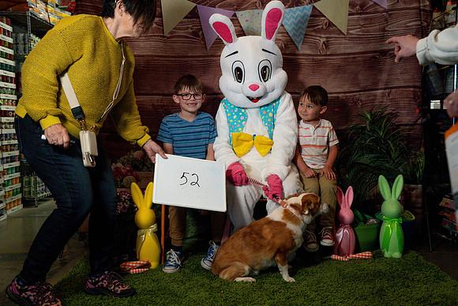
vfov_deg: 36.9
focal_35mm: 36
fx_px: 458
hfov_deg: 53.1
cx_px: 229
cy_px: 153
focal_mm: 36
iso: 8000
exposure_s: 1/500
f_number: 4.5
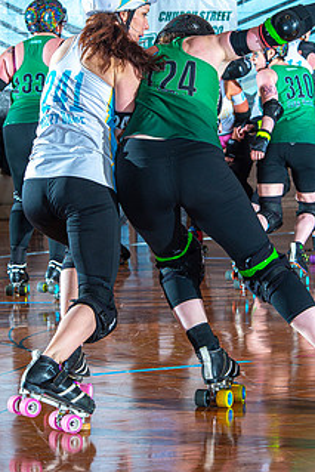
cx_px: 185
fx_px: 2071
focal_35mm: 158
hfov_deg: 8.7
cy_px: 157
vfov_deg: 13.0
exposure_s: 1/160
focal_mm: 112
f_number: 9
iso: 640
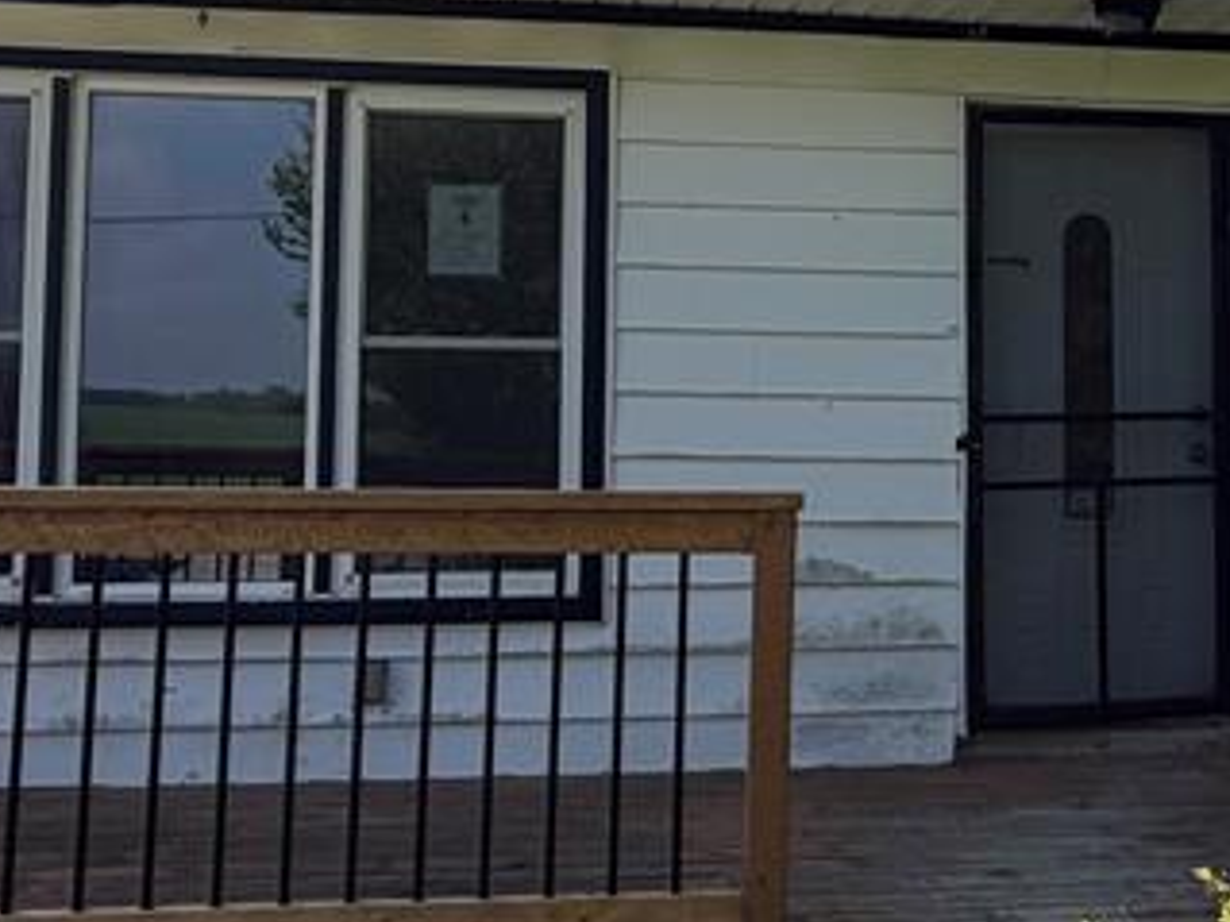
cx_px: 864
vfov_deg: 31.9
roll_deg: +0.0
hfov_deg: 41.3
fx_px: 1598
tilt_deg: +3.3
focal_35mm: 45
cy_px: 312
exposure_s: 1/1399
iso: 25
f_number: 2.2
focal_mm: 2.22
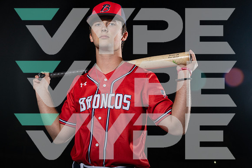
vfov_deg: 24.6
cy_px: 84
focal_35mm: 55
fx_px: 385
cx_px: 126
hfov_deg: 36.2
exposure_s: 1/125
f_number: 8
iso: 200
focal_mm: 55
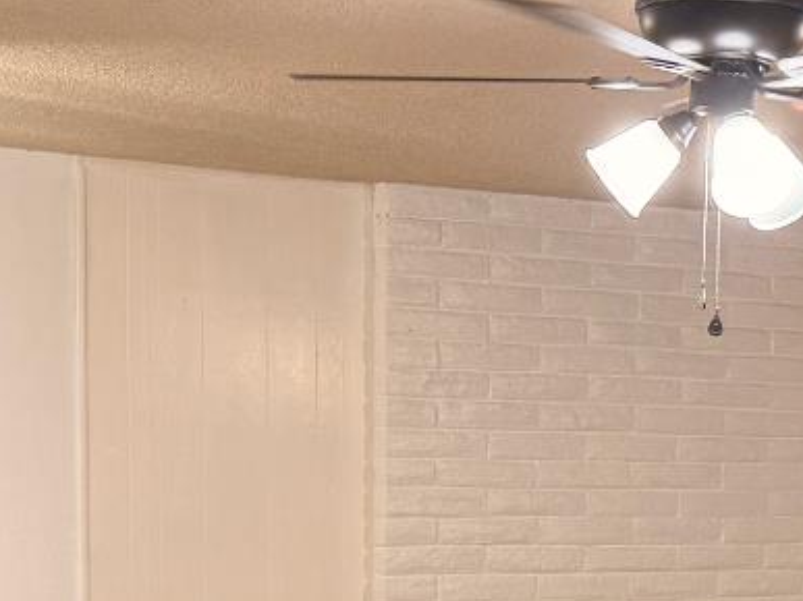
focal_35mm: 93
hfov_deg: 20.8
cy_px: 664
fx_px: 2157
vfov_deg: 15.5
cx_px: 654
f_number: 1.78
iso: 250
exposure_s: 1/60
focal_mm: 6.76
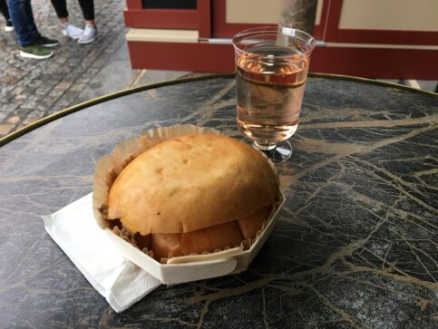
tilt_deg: -35.1
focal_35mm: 29
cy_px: 164
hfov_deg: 61.6
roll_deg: +1.1
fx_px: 367
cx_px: 219
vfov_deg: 48.3
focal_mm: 4.15
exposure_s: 1/33
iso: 50
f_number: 2.2
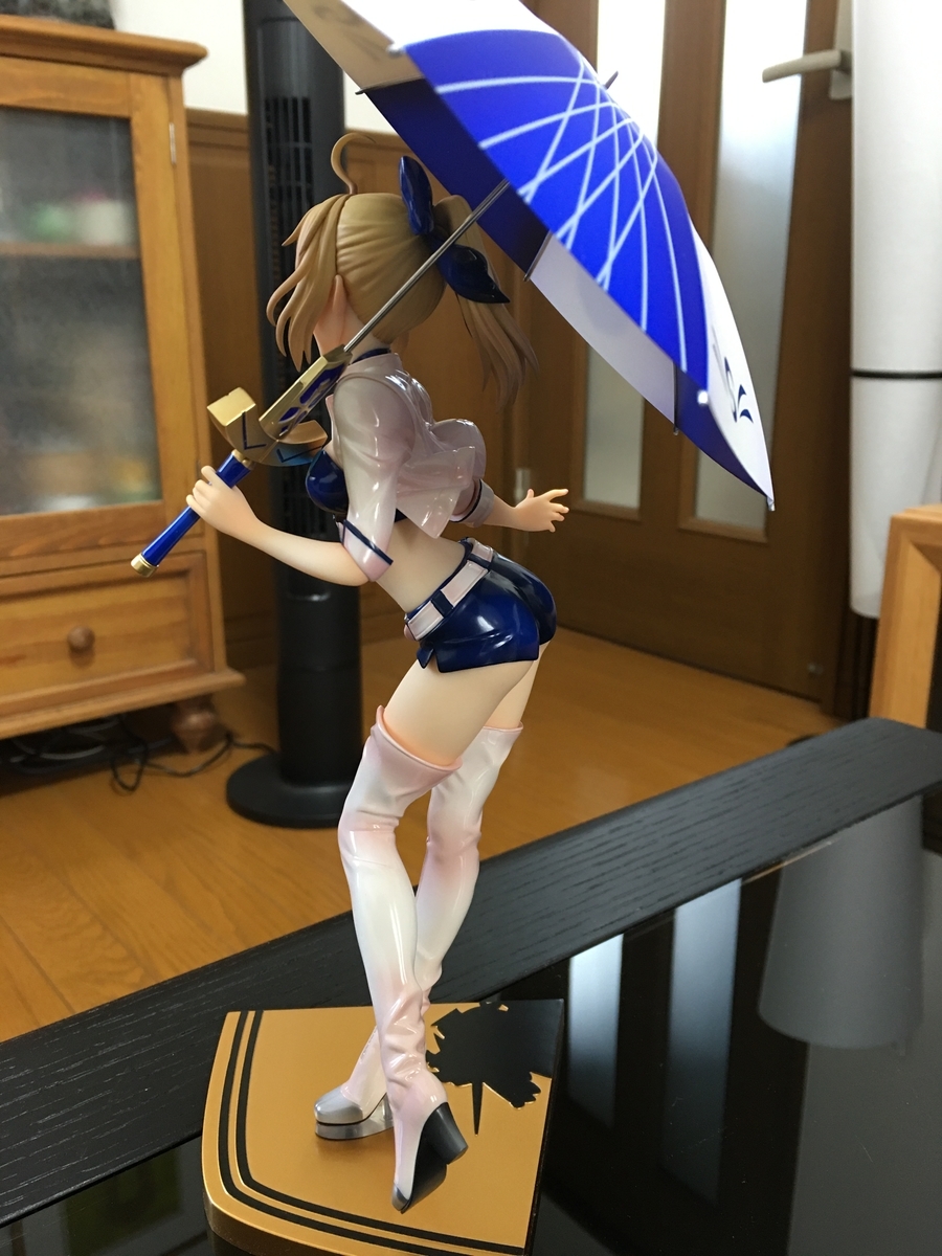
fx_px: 1052
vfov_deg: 61.7
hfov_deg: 48.2
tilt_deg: -14.1
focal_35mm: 29
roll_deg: -0.2
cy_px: 628
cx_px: 471
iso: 64
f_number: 2.2
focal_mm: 4.15
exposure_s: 1/15
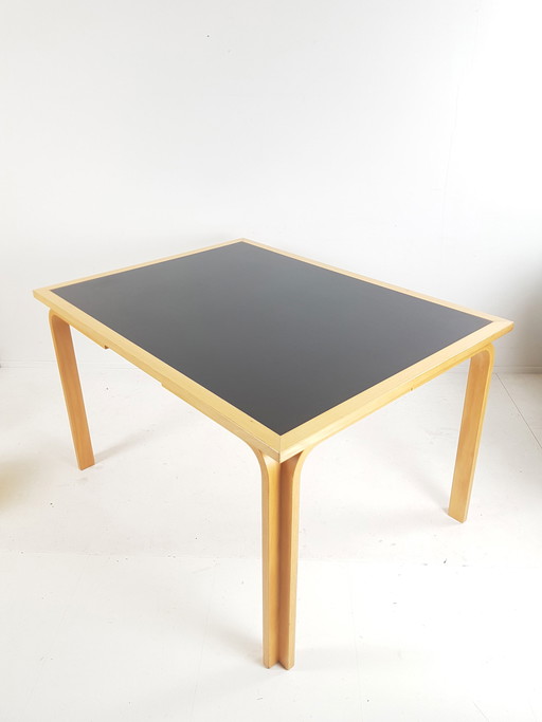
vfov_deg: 67.3
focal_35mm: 26
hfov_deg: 53.0
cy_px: 361
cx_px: 271
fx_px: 543
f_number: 1.7
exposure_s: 1/50
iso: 64
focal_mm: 4.2
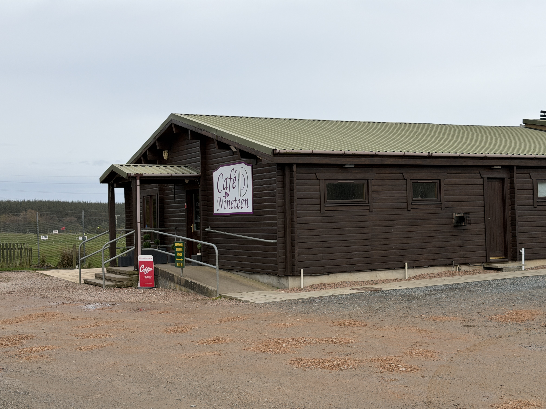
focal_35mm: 48
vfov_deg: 30.3
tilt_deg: +1.0
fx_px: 757
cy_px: 204
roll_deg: +2.0
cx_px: 273
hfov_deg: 39.7
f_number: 1.78
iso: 64
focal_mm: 6.76
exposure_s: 1/3534
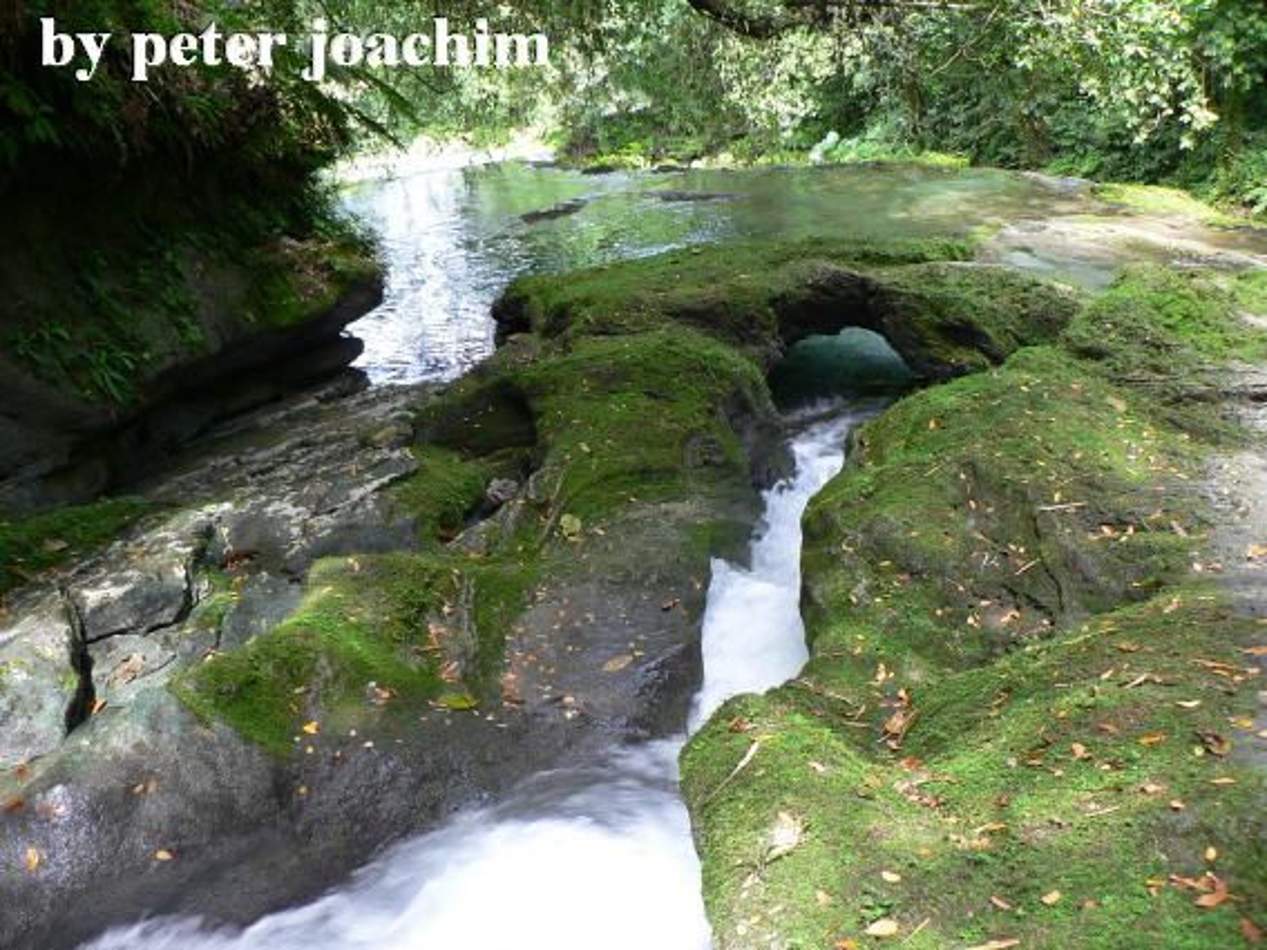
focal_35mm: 35
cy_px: 475
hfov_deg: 52.6
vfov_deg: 40.7
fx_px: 1281
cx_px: 634
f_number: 2.8
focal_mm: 6
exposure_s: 1/30
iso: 100
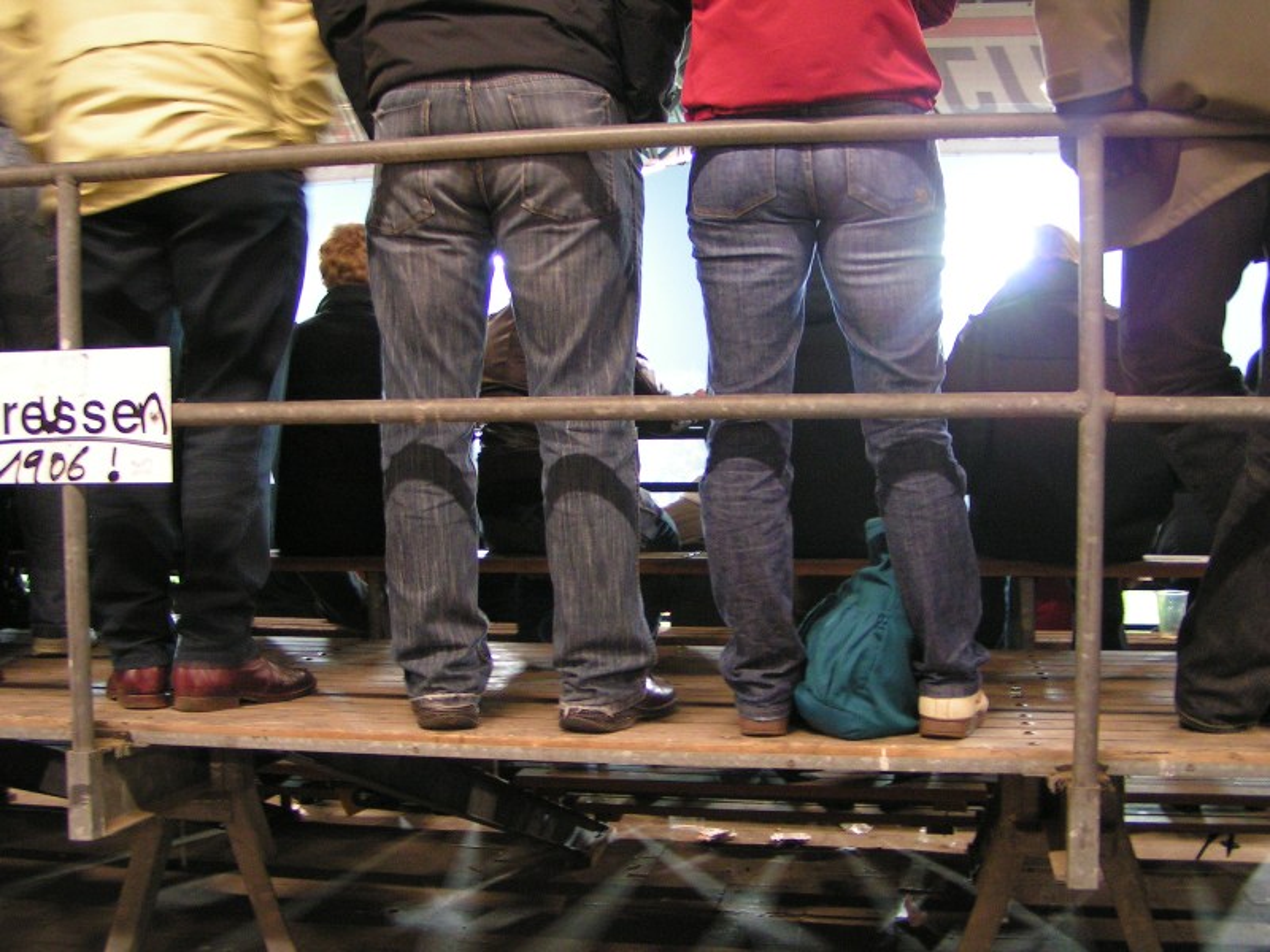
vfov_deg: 37.7
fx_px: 1394
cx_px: 635
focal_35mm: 38
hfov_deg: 49.0
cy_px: 476
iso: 200
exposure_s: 1/4
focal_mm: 5.8
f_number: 2.8
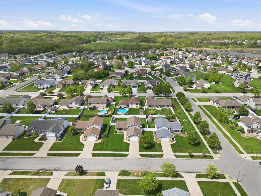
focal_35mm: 24
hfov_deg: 71.6
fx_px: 181
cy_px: 98
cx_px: 130
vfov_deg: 56.8
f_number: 1.7
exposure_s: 1/3200
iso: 120
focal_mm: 6.7
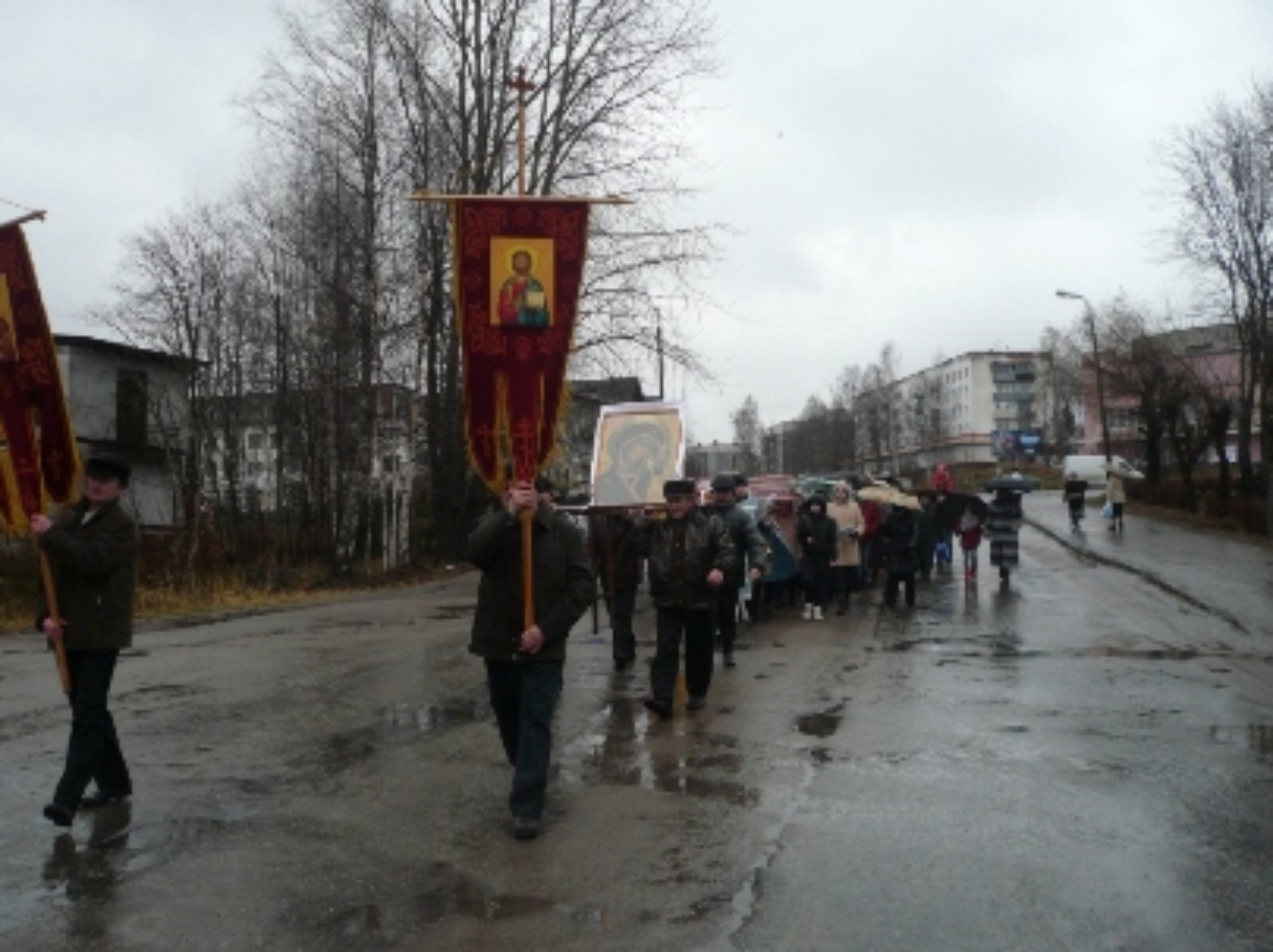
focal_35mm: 31
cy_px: 481
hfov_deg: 58.4
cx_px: 600
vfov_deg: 45.4
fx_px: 1139
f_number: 2.8
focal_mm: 4.6
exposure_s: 1/160
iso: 100
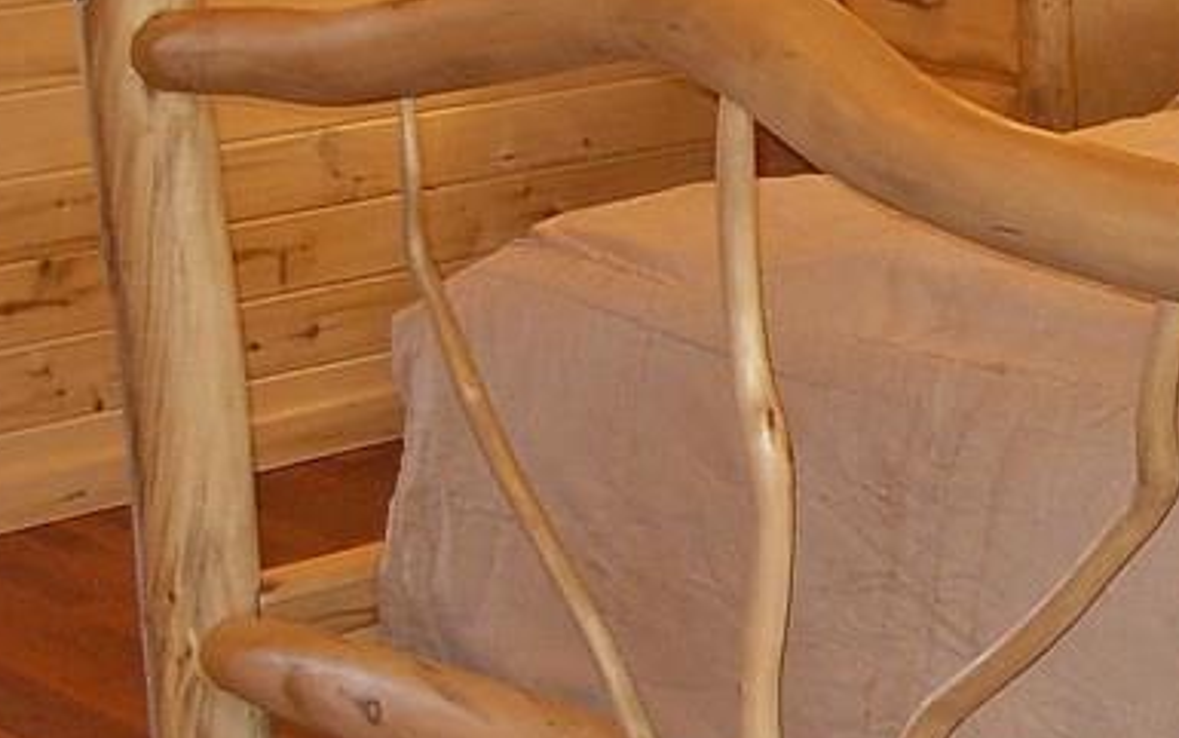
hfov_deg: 18.4
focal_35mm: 107
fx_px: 3440
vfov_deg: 12.2
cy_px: 383
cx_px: 1421
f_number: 2.9
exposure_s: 1/69.7
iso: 244
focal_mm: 6.3
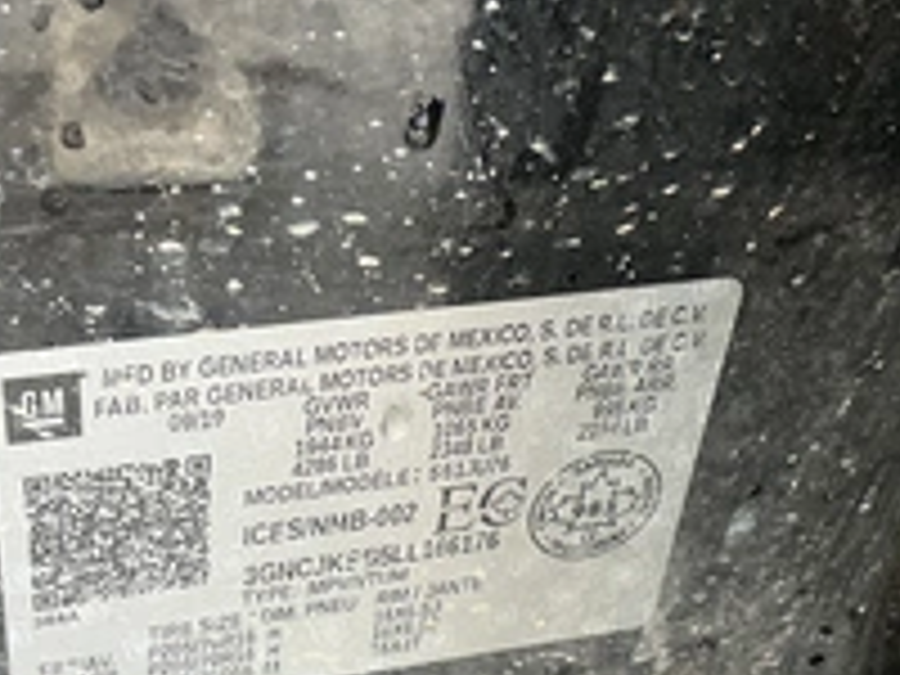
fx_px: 1456
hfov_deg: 34.3
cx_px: 400
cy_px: 441
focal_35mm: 56
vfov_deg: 26.0
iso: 64
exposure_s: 1/86
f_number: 1.8
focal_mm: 3
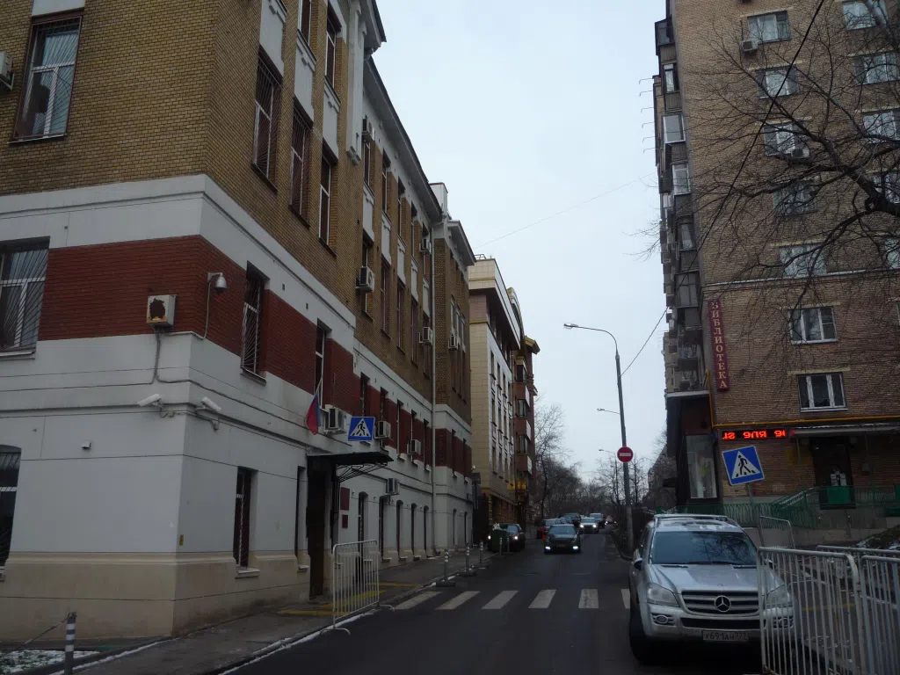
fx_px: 780
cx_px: 450
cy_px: 338
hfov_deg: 60.0
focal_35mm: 30
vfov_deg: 46.8
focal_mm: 5.2
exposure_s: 1/160
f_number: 4
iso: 100
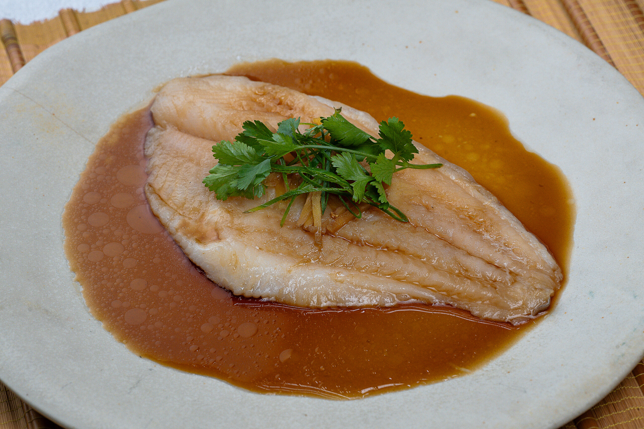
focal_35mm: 105
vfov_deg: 13.0
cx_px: 322
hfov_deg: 19.5
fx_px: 1878
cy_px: 214
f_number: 13
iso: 800
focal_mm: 105
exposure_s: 1/160
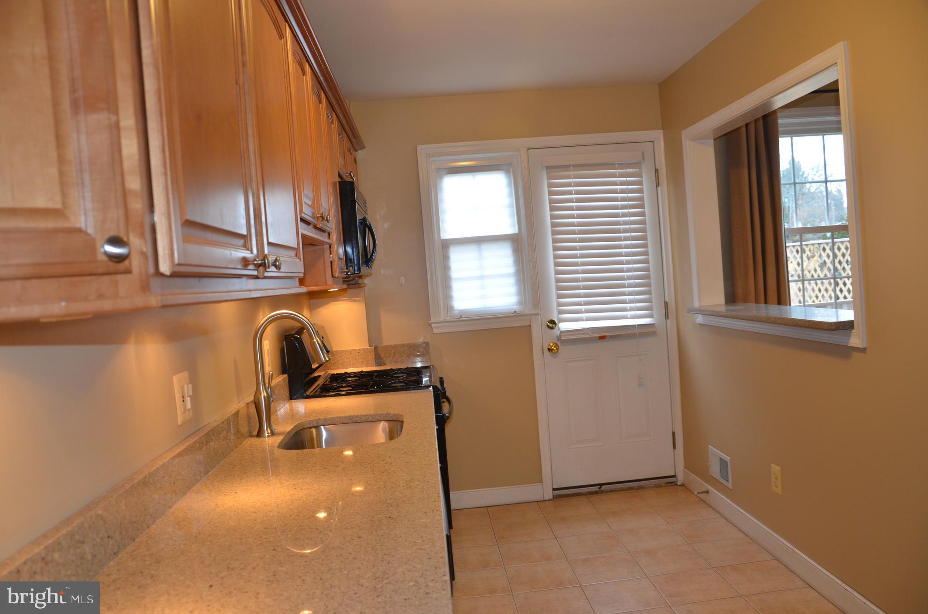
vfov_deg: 47.7
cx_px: 464
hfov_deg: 67.5
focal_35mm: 27
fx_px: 694
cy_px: 307
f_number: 3.5
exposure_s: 1/60
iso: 560
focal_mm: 18
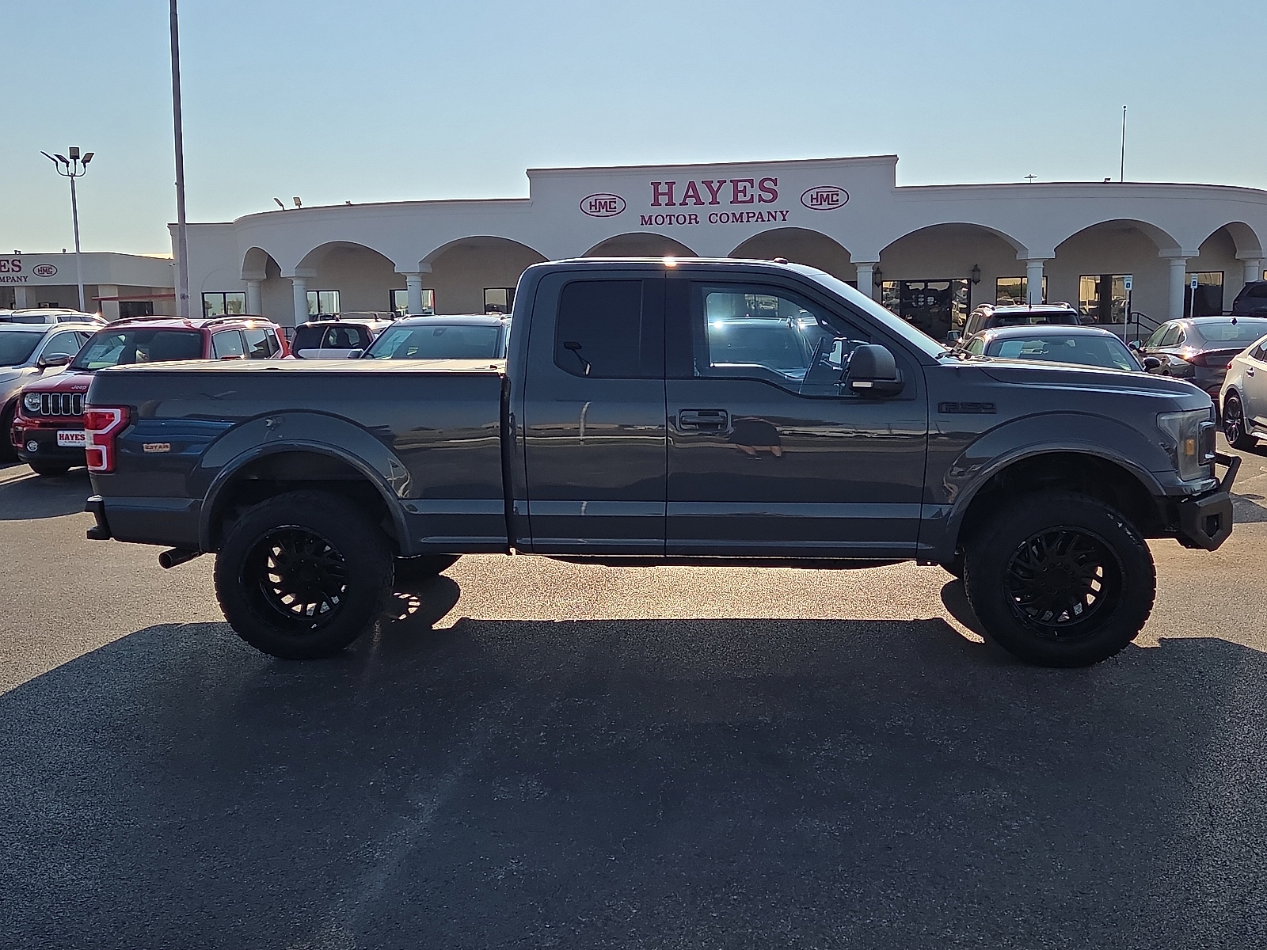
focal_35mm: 34
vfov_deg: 41.8
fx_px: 1244
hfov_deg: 54.0
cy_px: 475
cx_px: 634
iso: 25
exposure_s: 1/3333
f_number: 1.8
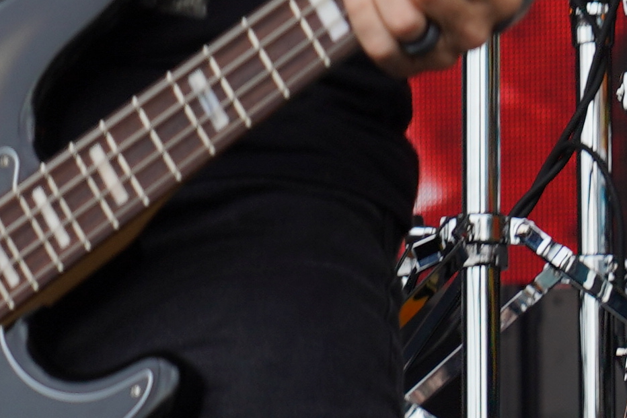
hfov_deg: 3.0
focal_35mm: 676
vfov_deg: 2.0
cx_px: -318
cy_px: -837
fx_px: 11771
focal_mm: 105
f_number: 6.3
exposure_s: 1/160
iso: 100
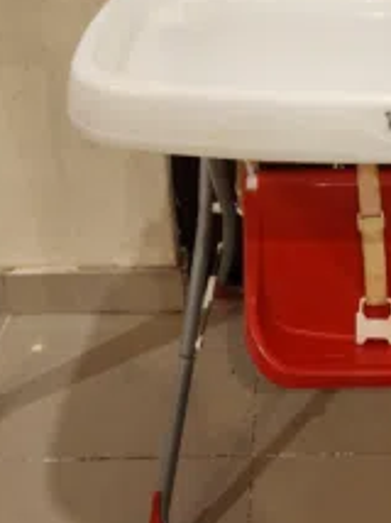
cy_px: 120
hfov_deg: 32.8
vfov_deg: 42.3
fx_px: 649
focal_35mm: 43
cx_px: 301
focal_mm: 6.4
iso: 400
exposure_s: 1/100
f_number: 1.8
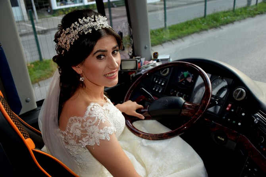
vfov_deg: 38.4
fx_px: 255
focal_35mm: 34
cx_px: 133
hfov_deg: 55.1
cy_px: 88
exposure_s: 1/100
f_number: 3.8
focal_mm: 23
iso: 400
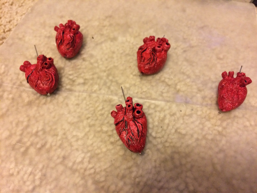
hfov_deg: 61.7
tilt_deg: -53.2
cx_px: 128
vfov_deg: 48.2
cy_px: 96
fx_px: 215
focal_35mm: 29
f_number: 2.2
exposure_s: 1/15
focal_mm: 4.15
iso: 320
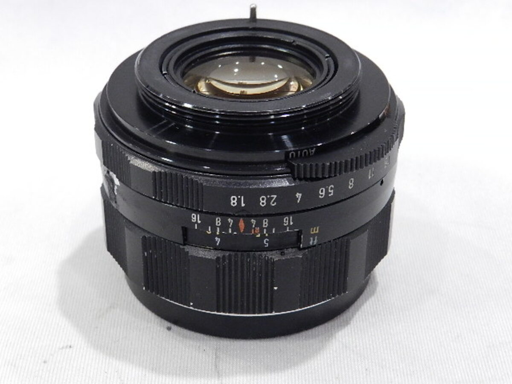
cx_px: 256
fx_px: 1006
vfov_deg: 21.6
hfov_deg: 28.6
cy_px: 192
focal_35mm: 68
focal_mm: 12.1
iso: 800
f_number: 4.7
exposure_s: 1/30
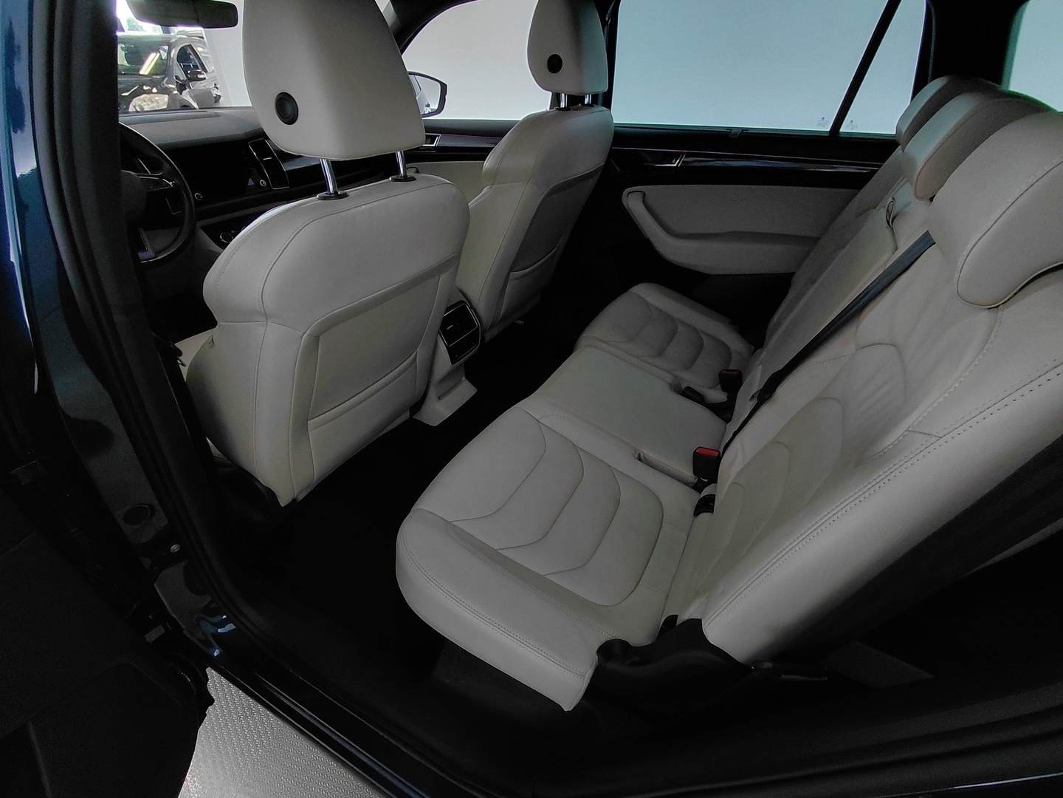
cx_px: 532
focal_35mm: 16
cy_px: 399
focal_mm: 1.64
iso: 160
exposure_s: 1/60
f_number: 2.2
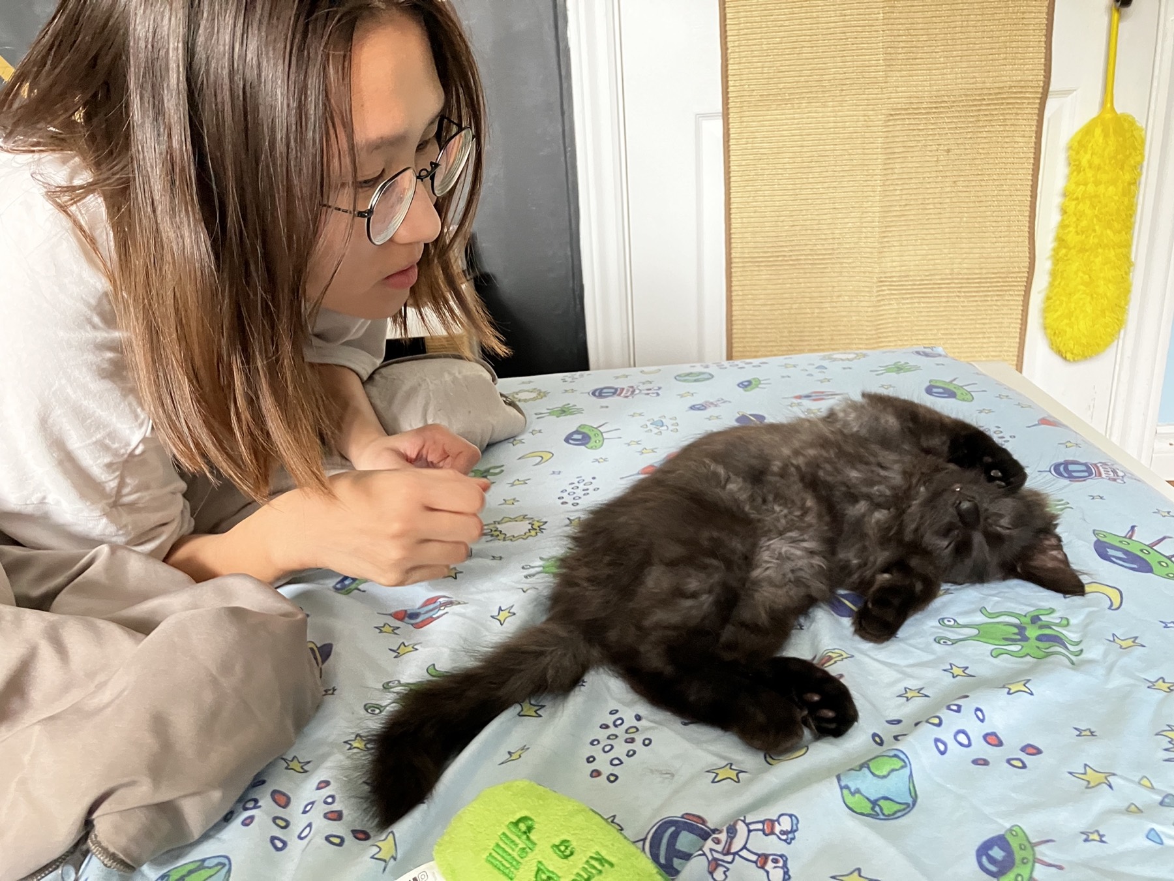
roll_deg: +3.5
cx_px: 587
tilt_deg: -21.5
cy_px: 440
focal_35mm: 28
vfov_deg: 49.7
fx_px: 950
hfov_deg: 63.4
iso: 320
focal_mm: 3.99
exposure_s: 1/58
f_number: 1.8
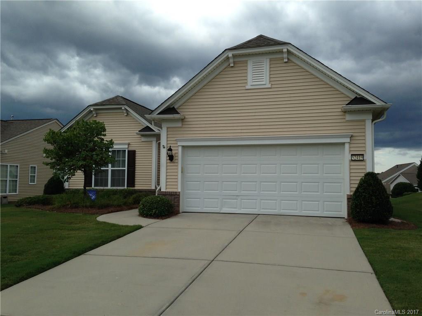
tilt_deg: +2.2
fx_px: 402
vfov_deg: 42.9
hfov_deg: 55.4
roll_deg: +1.0
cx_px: 211
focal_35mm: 33
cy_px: 158
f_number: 2.4
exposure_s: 1/753
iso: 50
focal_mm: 4.12
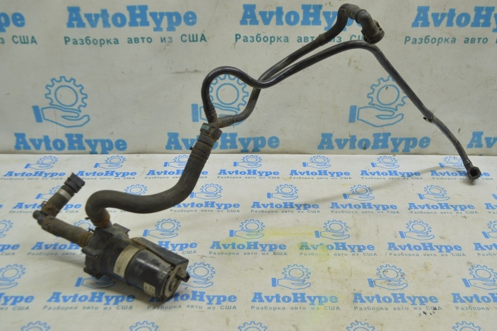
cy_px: 166
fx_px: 517
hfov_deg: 51.3
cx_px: 248
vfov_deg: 35.4
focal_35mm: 38
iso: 400
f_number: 5.6
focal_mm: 25
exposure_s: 1/25
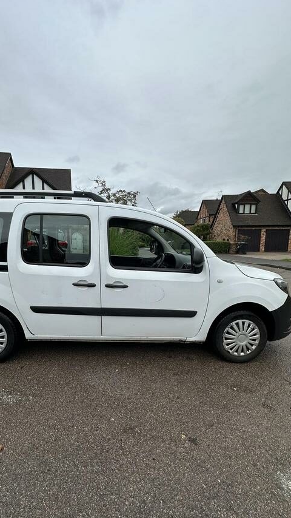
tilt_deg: -8.6
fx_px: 220
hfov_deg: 66.4
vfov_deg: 99.3
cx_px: 116
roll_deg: +0.6
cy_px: 269
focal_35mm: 16
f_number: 2.2
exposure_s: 1/481
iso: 40
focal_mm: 2.22
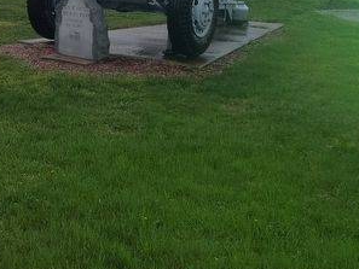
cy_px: 22
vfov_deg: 23.0
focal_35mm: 62
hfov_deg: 28.8
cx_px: -18
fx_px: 643
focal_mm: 5.56
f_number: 1.8
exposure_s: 1/120
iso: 126
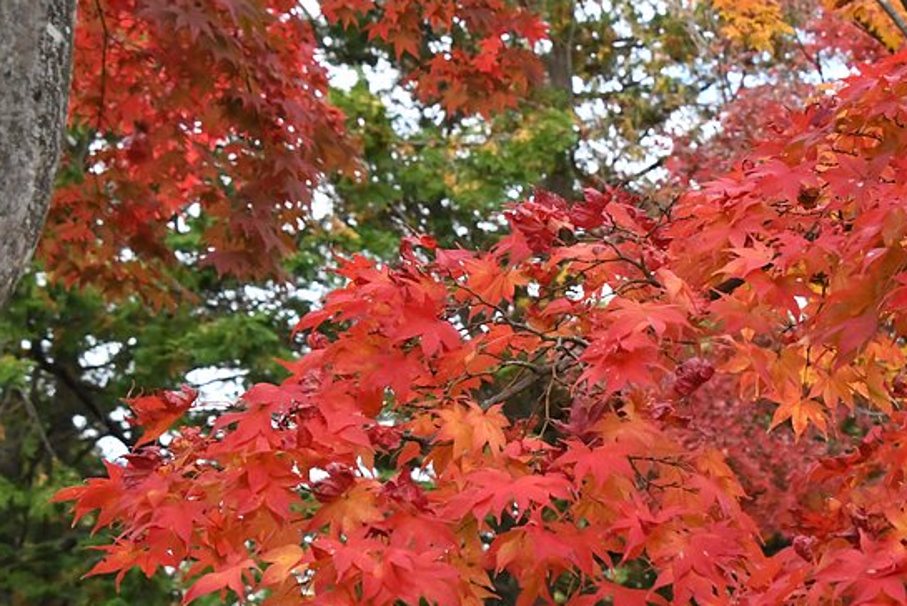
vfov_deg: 12.8
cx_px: 804
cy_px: 432
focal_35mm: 107
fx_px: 2697
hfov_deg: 18.8
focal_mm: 38
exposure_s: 1/1250
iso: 6400
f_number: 9
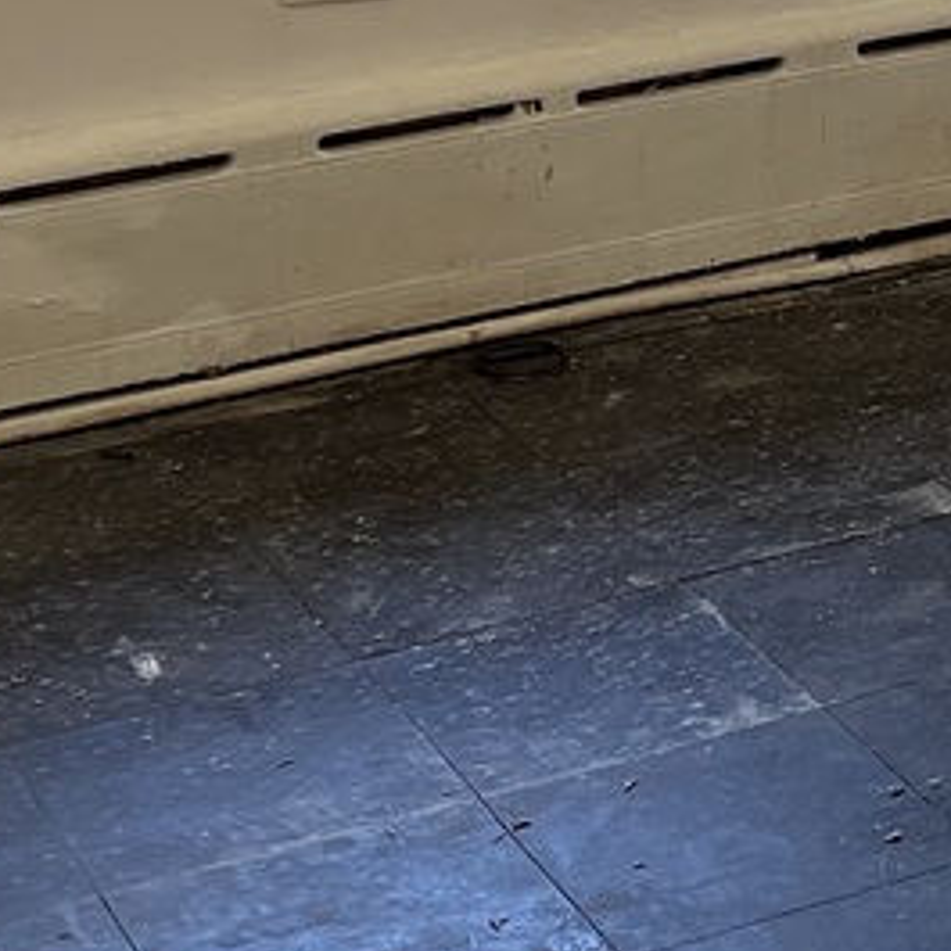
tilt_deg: -13.3
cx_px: 1270
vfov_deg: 13.6
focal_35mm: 125
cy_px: -158
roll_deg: +1.6
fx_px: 3885
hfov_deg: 13.4
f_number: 1.6
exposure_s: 1/120
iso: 125
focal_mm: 5.1
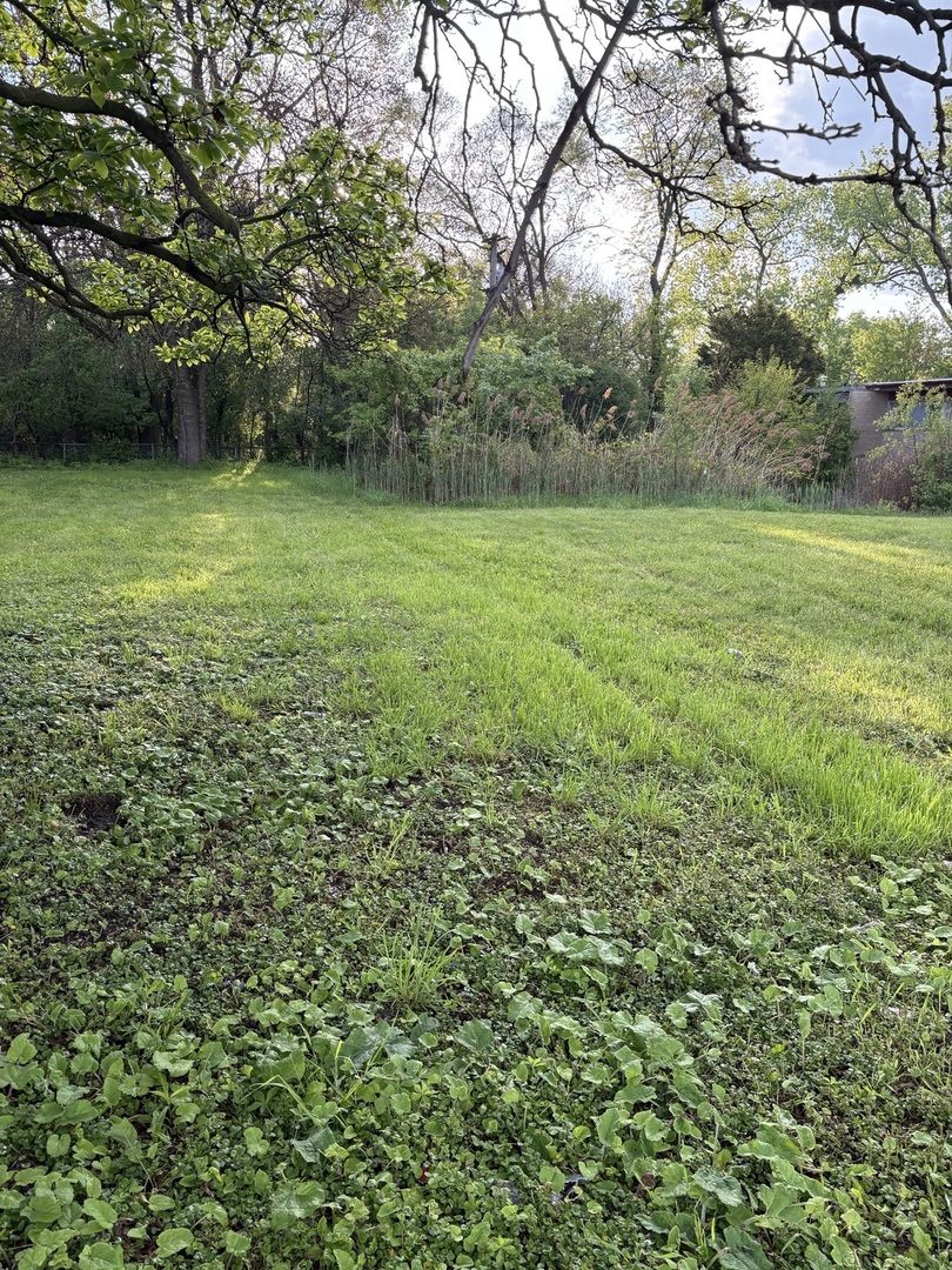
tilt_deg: -13.1
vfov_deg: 67.3
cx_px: 476
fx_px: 953
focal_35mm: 26
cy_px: 635
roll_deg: +1.6
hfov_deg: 53.1
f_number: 1.6
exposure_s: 1/306
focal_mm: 5.96
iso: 64
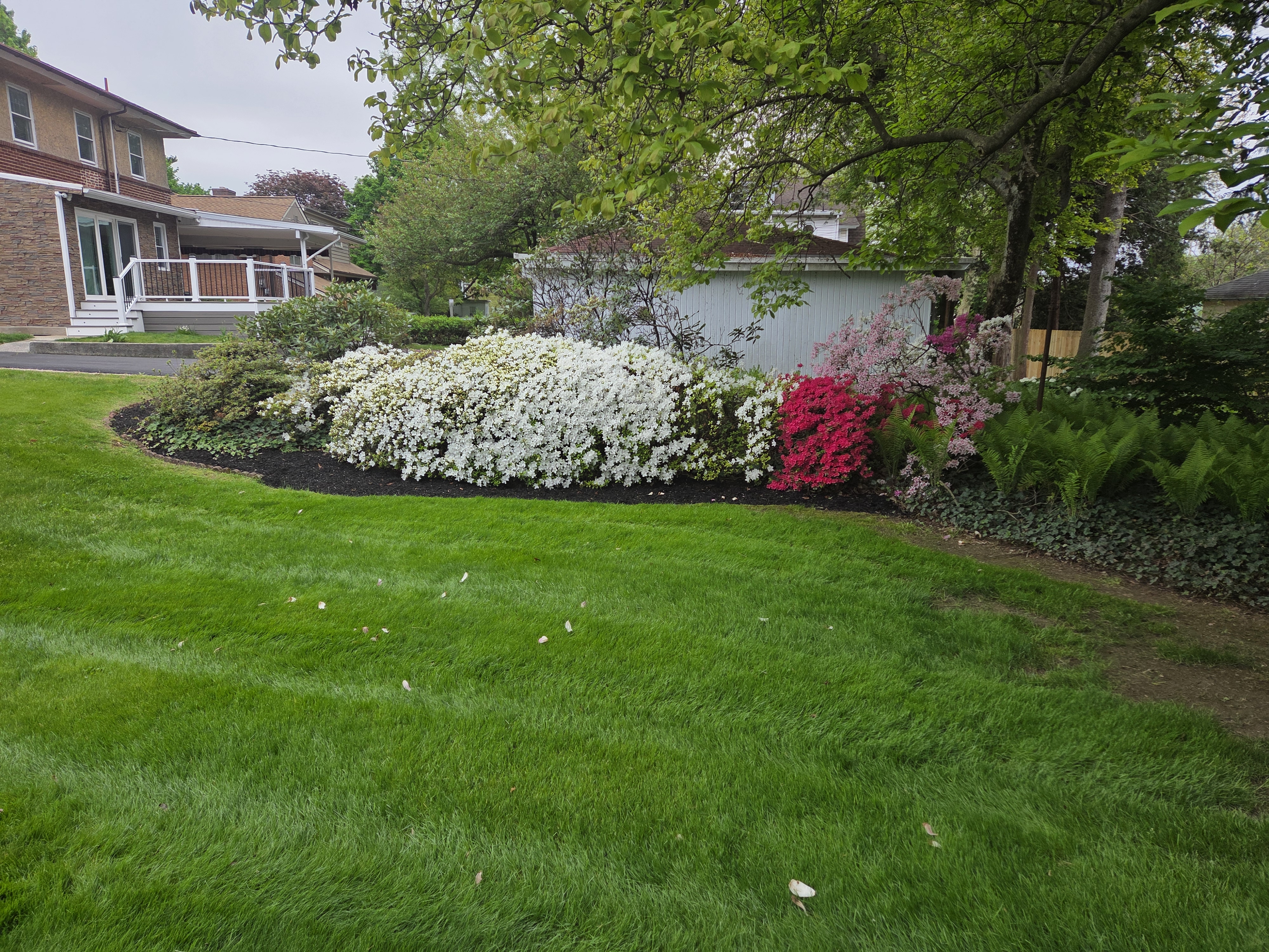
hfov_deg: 73.9
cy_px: 476
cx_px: 634
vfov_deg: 58.9
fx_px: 843
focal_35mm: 23
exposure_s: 1/1457
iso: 80
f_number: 1.8
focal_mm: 5.4
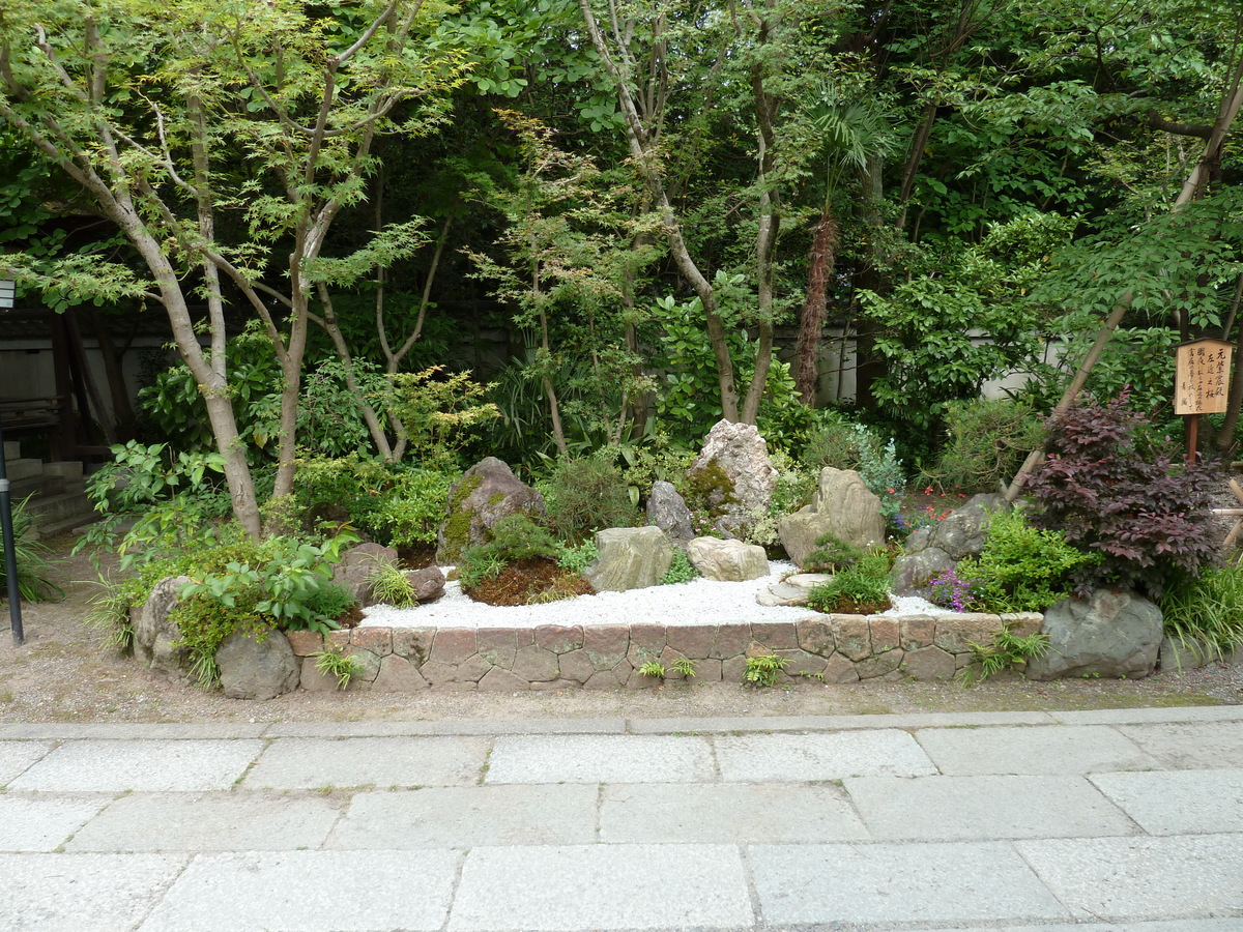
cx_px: 622
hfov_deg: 69.4
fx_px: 898
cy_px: 466
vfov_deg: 54.9
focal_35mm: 25
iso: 80
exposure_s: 1/160
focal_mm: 4.1
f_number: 3.3
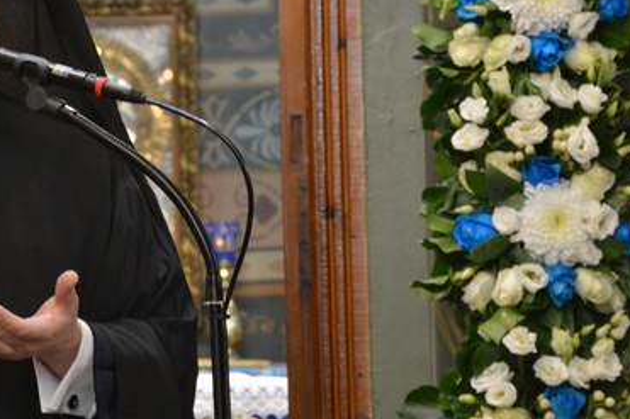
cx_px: 15
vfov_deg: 5.0
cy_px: 193
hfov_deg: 7.5
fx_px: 4812
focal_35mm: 275
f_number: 6.3
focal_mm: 85
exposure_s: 1/25
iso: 1600
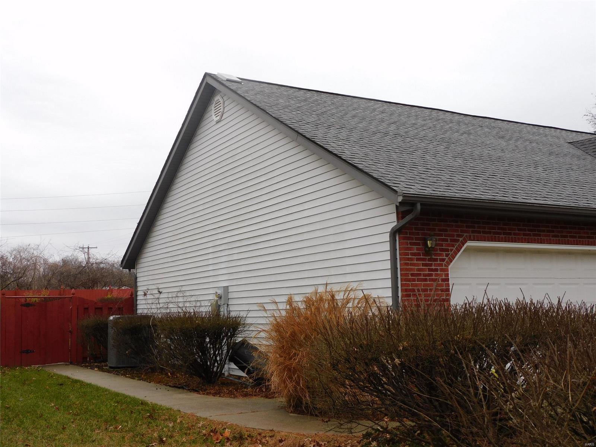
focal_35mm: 40
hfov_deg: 46.8
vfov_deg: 36.0
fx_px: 689
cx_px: 298
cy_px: 224
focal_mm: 7.2
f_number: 3.8
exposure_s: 1/125
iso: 125
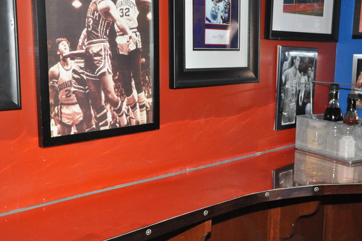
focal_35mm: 43
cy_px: 112
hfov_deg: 45.4
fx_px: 432
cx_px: 190
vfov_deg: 31.2
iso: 2500
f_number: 5.6
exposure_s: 1/60
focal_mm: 26
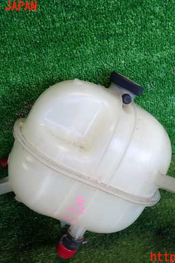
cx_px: 107
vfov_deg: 46.4
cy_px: 132
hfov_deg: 31.8
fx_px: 306
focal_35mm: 42
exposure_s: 1/80
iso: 200
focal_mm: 5.4
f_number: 2.3
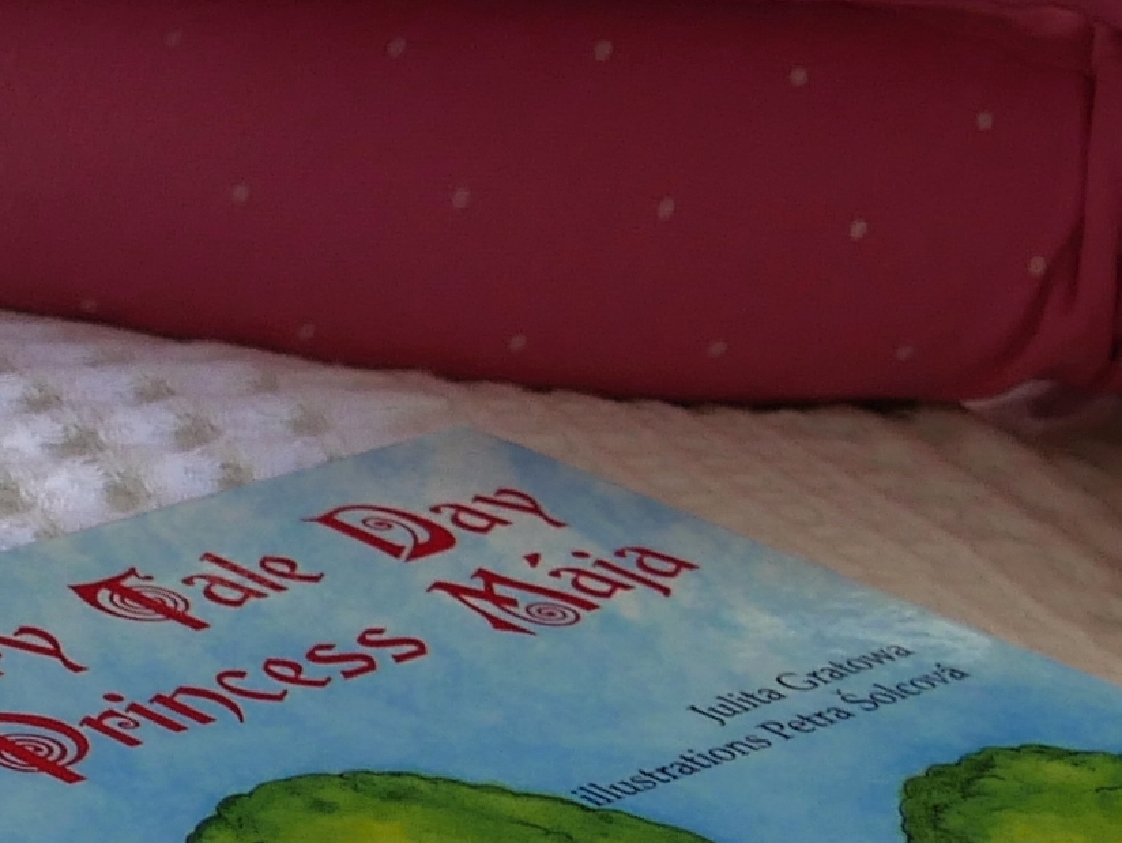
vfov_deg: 9.5
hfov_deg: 12.2
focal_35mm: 156
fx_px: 5059
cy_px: 500
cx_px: -410
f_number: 3.5
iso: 320
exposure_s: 1/60
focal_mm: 14
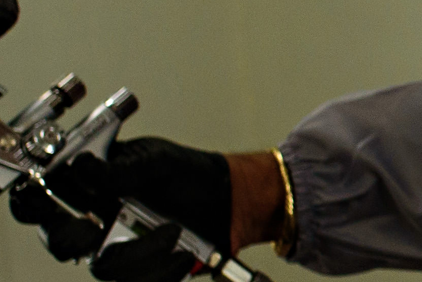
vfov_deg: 5.4
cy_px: 28
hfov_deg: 7.7
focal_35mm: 254
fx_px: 2978
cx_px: 916
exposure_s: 1/800
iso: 500
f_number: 3.5
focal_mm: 35
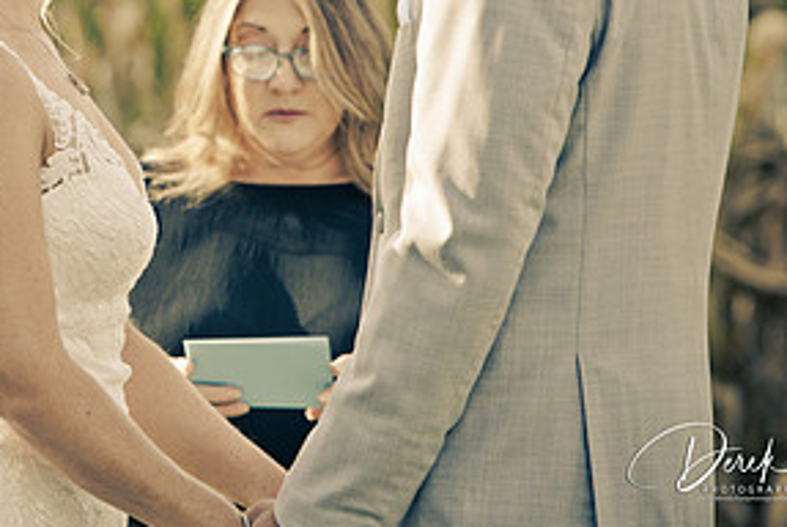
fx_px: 8841
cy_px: 67
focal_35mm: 404
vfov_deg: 3.4
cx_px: 208
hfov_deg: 5.1
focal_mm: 200
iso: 800
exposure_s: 1/800
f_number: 4.5
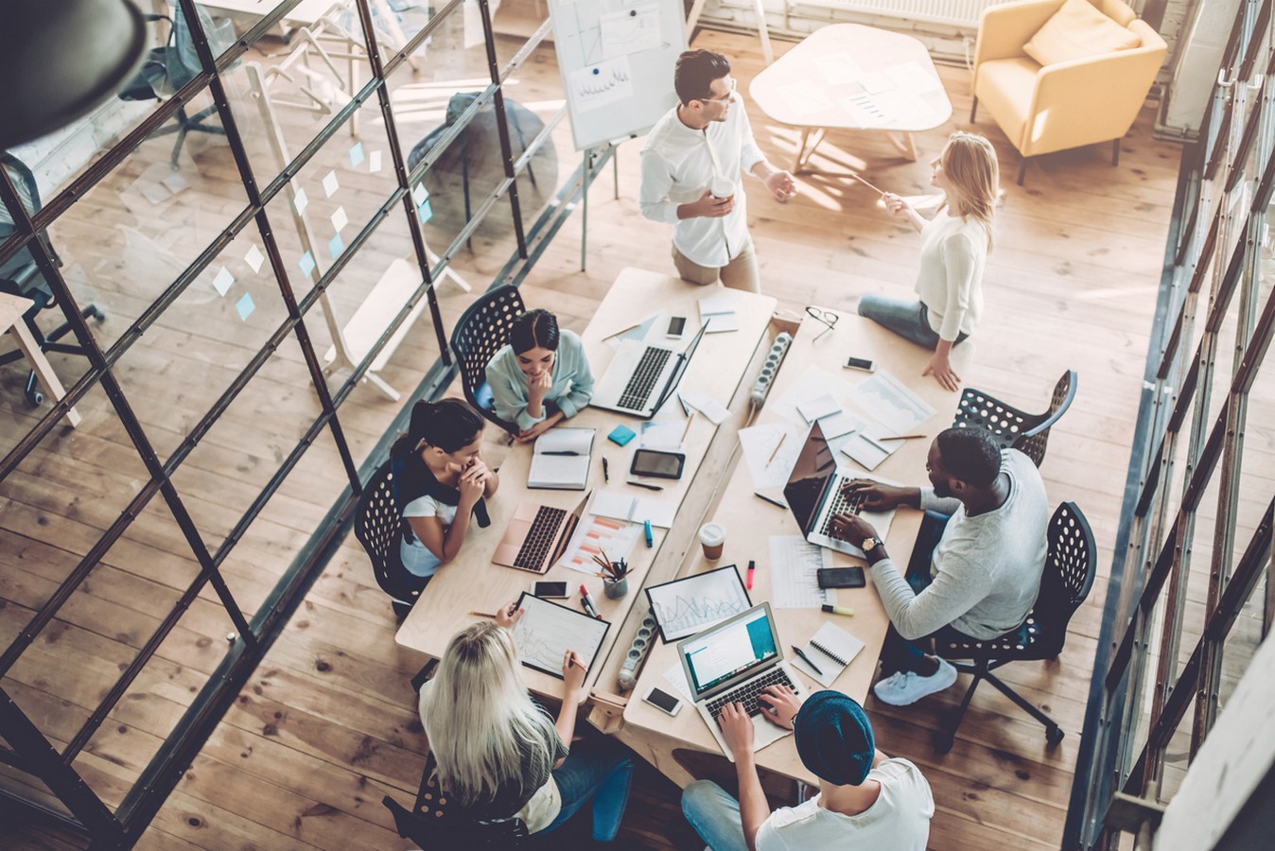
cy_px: 426
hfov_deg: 54.4
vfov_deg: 37.9
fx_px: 1240
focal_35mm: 35
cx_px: 638
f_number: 1.8
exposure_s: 1/250
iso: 640
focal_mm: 35
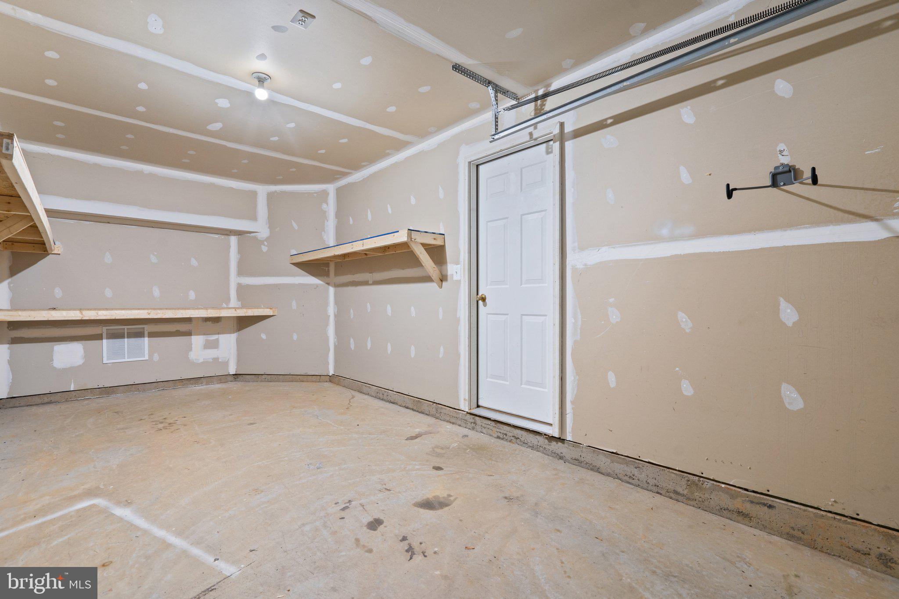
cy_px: 300
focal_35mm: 16
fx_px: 399
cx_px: 450
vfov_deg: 73.7
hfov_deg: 96.7
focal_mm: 16
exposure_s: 1.3
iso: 400
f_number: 8
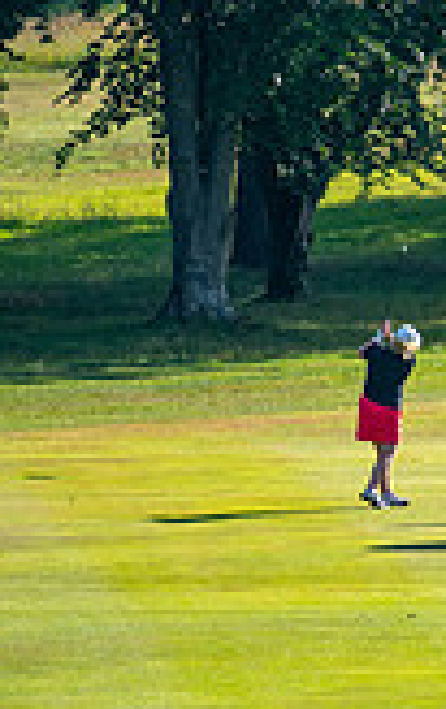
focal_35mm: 1079
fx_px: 20911
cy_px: -58
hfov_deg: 1.2
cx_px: 1230
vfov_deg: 1.9
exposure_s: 1/1000
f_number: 5
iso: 200
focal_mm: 300
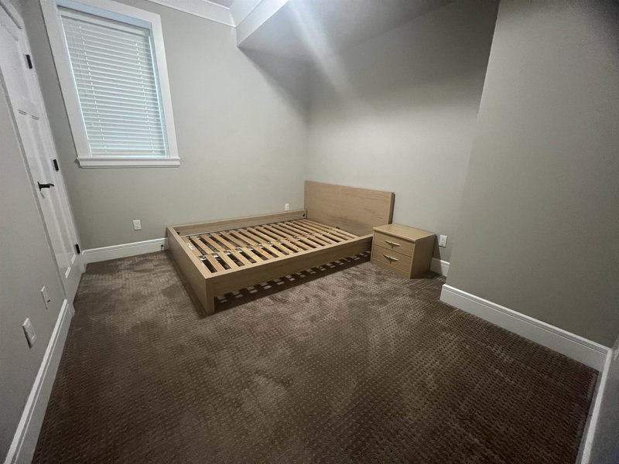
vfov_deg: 89.9
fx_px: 232
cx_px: 310
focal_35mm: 13
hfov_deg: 106.2
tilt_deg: -16.7
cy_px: 232
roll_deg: -0.8
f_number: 1.8
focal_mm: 1.57
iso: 800
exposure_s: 1/60
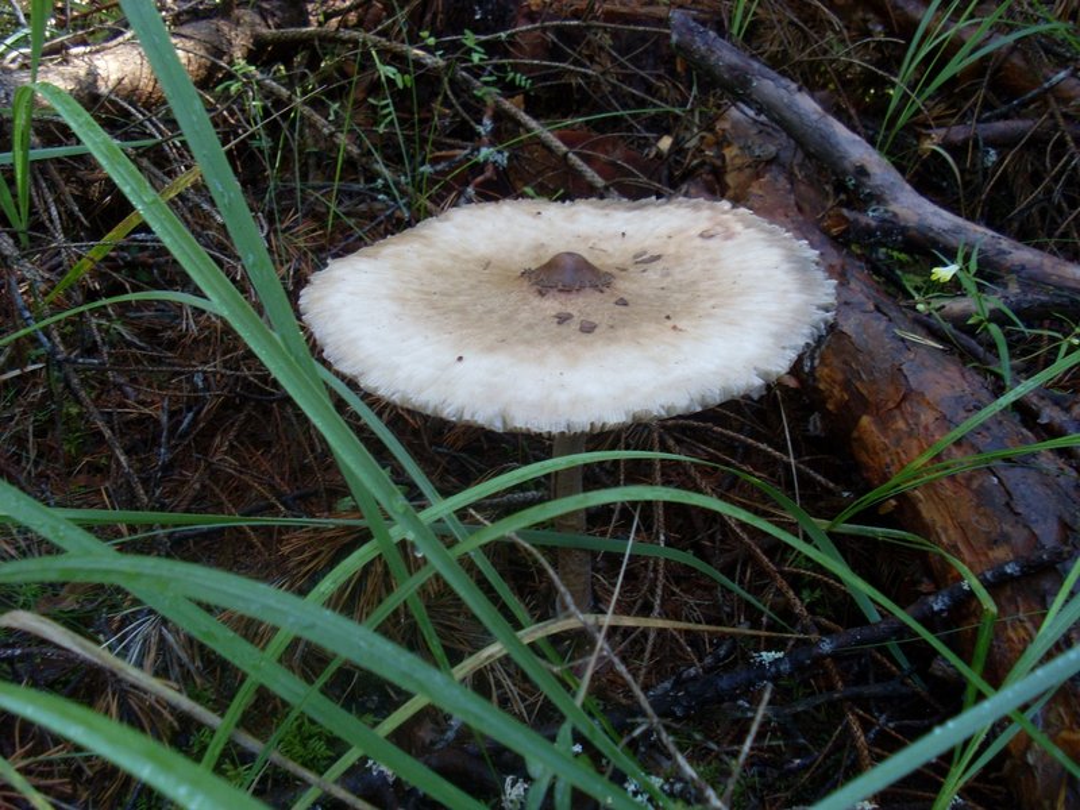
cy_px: 405
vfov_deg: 37.7
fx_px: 1186
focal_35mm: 38
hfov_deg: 49.0
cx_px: 540
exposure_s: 1/45
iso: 100
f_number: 3
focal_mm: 6.3
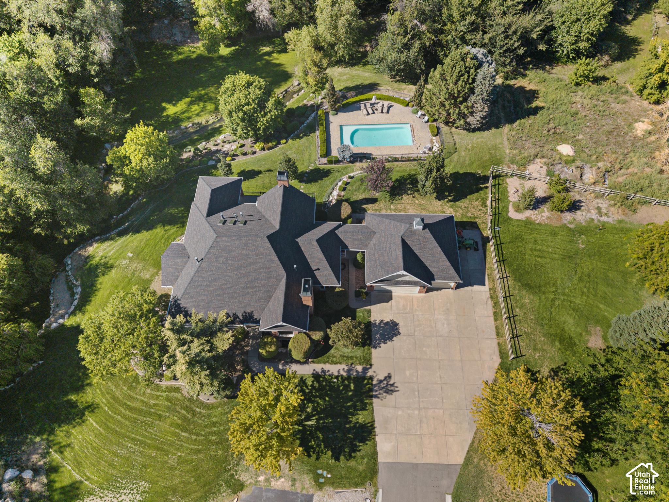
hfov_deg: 71.6
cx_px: 334
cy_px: 251
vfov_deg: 56.8
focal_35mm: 24
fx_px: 464
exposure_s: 1/120
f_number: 1.8
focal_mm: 8.67
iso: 490
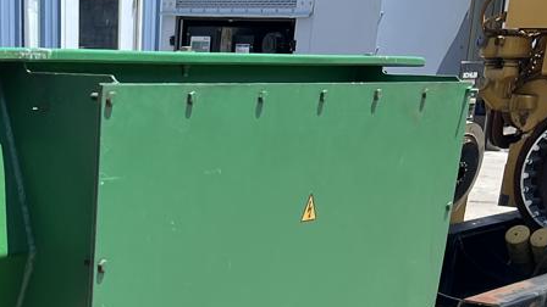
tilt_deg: -24.4
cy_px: 565
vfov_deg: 13.3
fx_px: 1175
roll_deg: +1.9
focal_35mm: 81
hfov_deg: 25.1
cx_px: 16
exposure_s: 1/2994
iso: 50
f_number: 1.5
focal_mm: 5.7
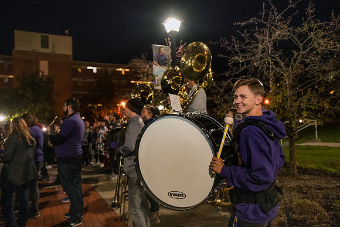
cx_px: 170
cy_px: 114
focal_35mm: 25
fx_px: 236
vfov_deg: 51.3
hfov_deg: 71.5
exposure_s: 1/30
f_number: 3.5
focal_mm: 25
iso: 6400
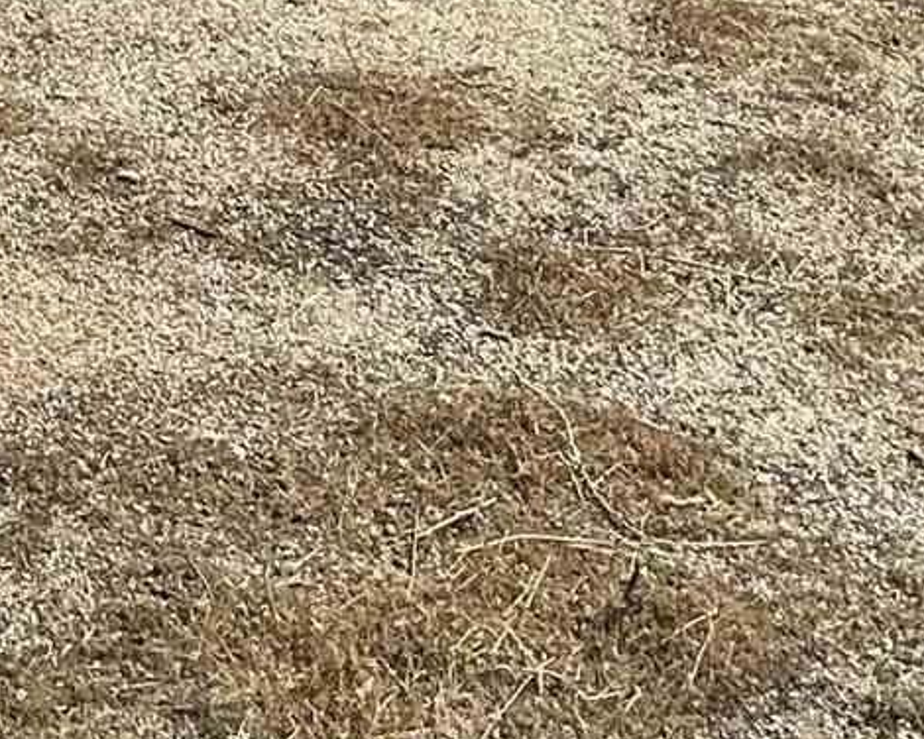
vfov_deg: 8.0
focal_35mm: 166
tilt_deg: -6.2
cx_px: -397
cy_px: -1468
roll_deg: -0.7
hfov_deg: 11.2
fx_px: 4540
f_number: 1.6
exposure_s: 1/6579
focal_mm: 5.1
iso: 32
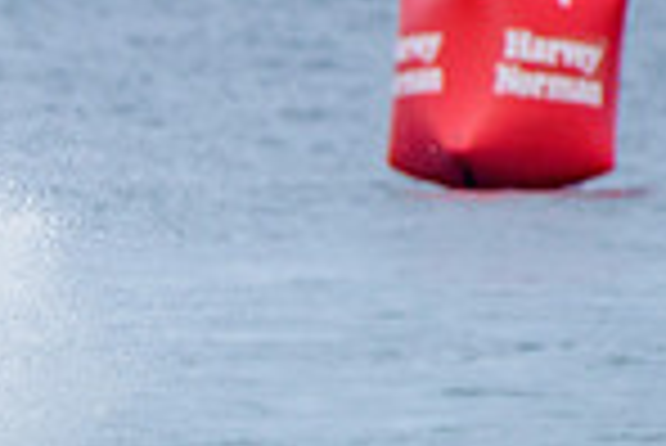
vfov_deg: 0.7
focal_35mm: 1964
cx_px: -342
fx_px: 36369
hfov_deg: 1.0
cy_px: 615
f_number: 5.6
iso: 360
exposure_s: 1/2000
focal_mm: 500
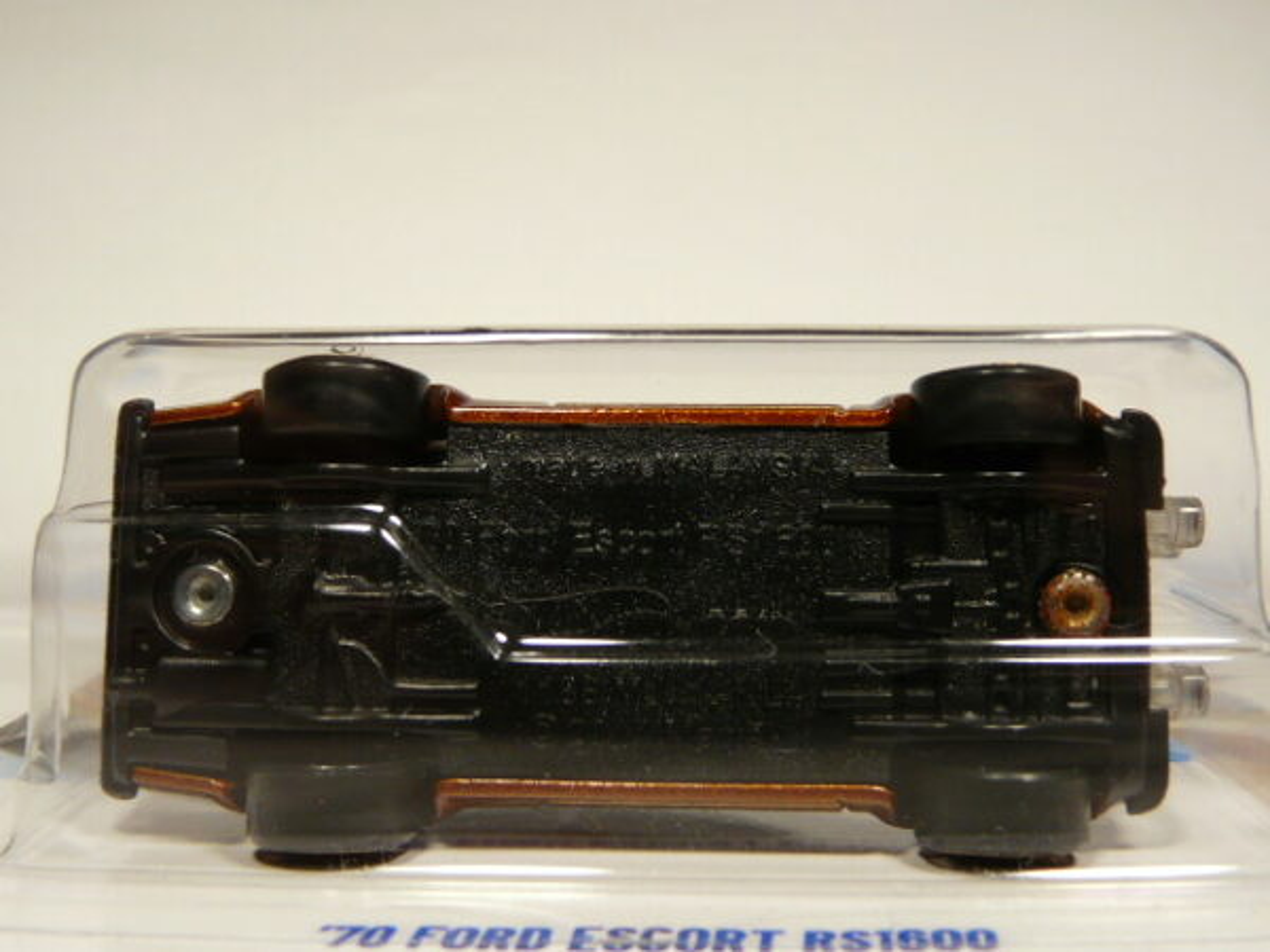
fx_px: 1468
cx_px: 635
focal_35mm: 40
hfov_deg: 46.8
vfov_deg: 36.0
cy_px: 476
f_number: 2.8
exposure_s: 1/100
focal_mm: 4.6
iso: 100
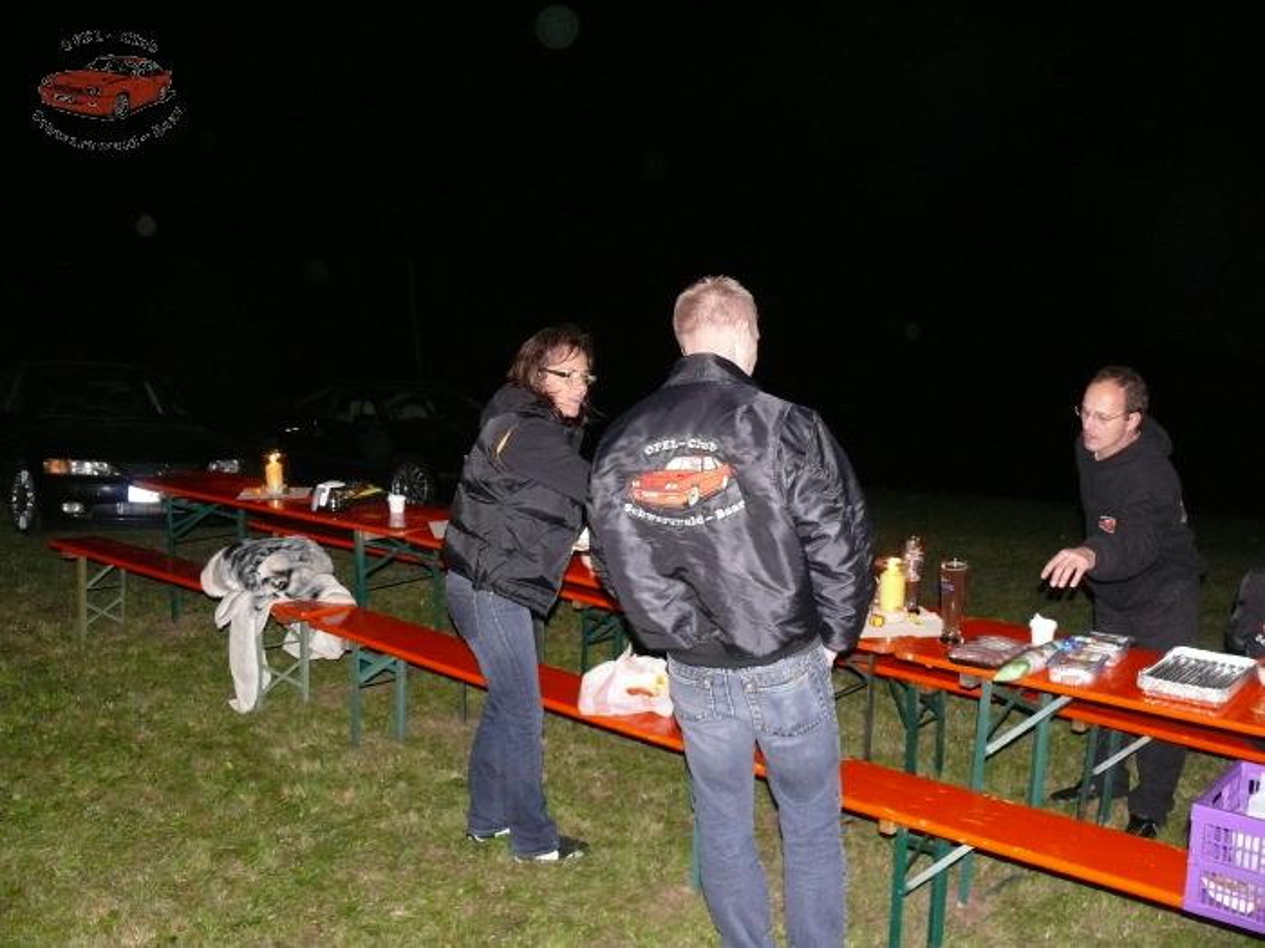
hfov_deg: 52.6
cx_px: 632
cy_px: 474
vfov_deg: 40.7
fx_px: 1279
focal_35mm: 35
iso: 400
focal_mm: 7.4
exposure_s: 1/30
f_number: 2.8
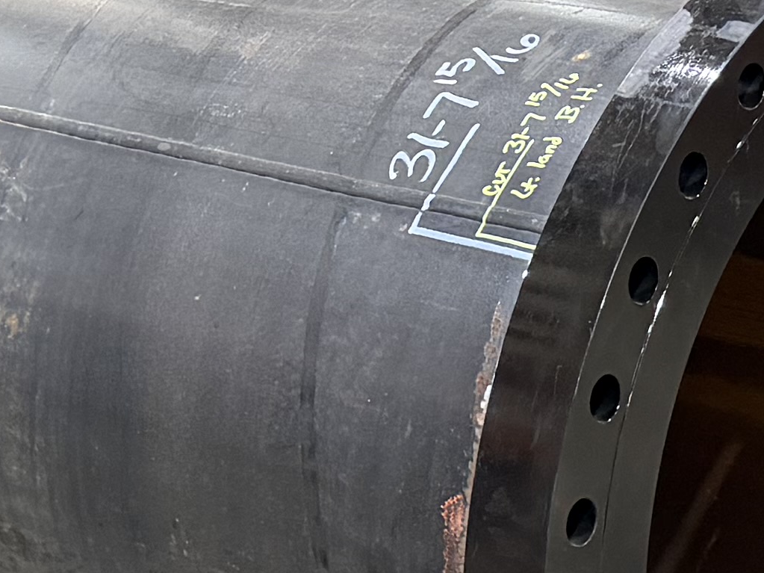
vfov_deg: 11.0
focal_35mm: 134
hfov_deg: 14.7
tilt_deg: -8.5
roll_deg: +3.0
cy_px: 58
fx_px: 2957
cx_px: 274
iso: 250
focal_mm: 6.76
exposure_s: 1/60
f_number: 1.78
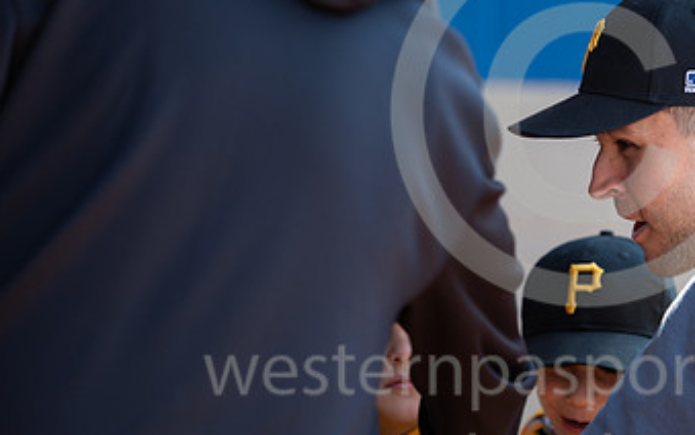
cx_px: 566
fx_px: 6612
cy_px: 190
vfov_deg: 3.8
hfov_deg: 6.0
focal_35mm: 349
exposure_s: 1/250
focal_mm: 200
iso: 160
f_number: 2.8
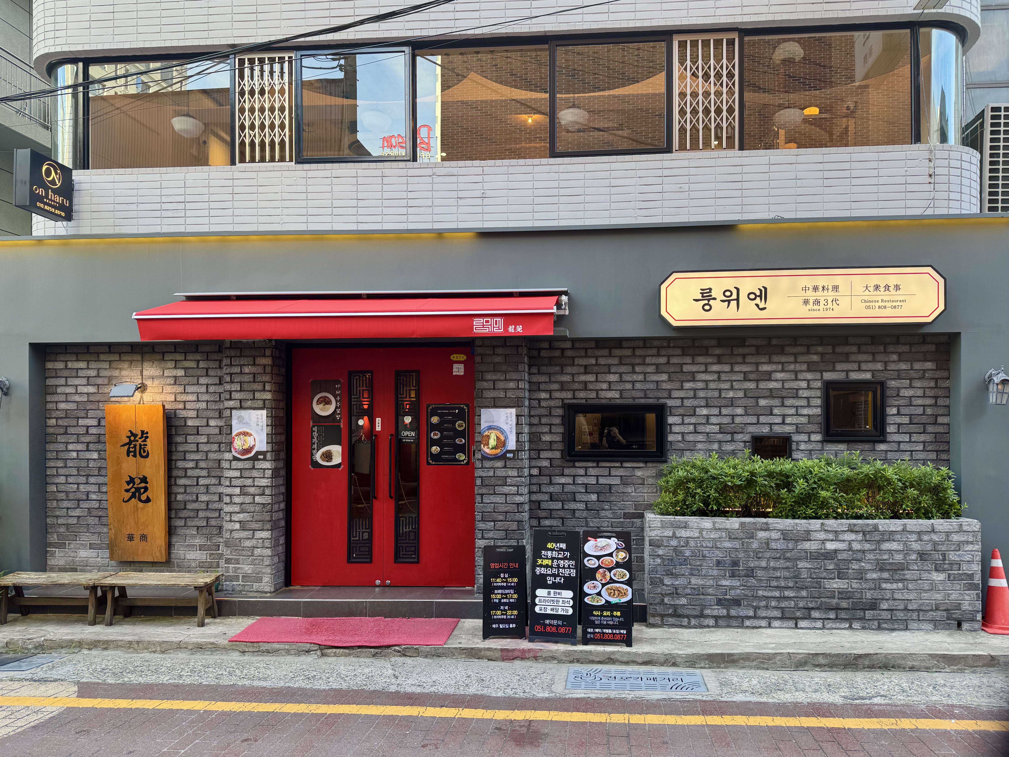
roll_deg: +1.0
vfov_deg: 56.8
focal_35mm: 24
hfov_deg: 71.6
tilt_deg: +3.3
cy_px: 378
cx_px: 504
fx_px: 700
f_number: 1.78
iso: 64
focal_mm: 6.76
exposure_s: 1/160
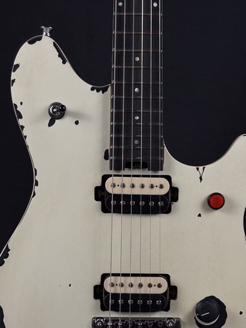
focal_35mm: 83
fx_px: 787
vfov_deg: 23.4
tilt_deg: -4.9
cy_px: 241
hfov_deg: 17.7
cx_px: 152
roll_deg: +1.2
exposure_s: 1/152
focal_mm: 5.96
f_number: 1.6
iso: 25
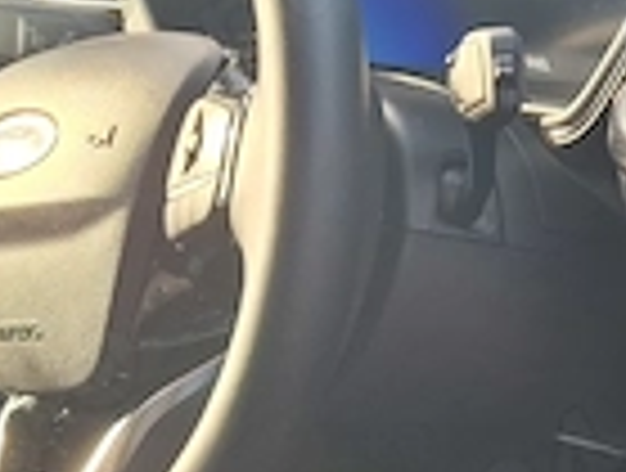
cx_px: 797
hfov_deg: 18.5
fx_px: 1795
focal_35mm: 99
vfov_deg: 14.5
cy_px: 589
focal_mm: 5.54
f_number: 1.8
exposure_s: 1/100
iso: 160
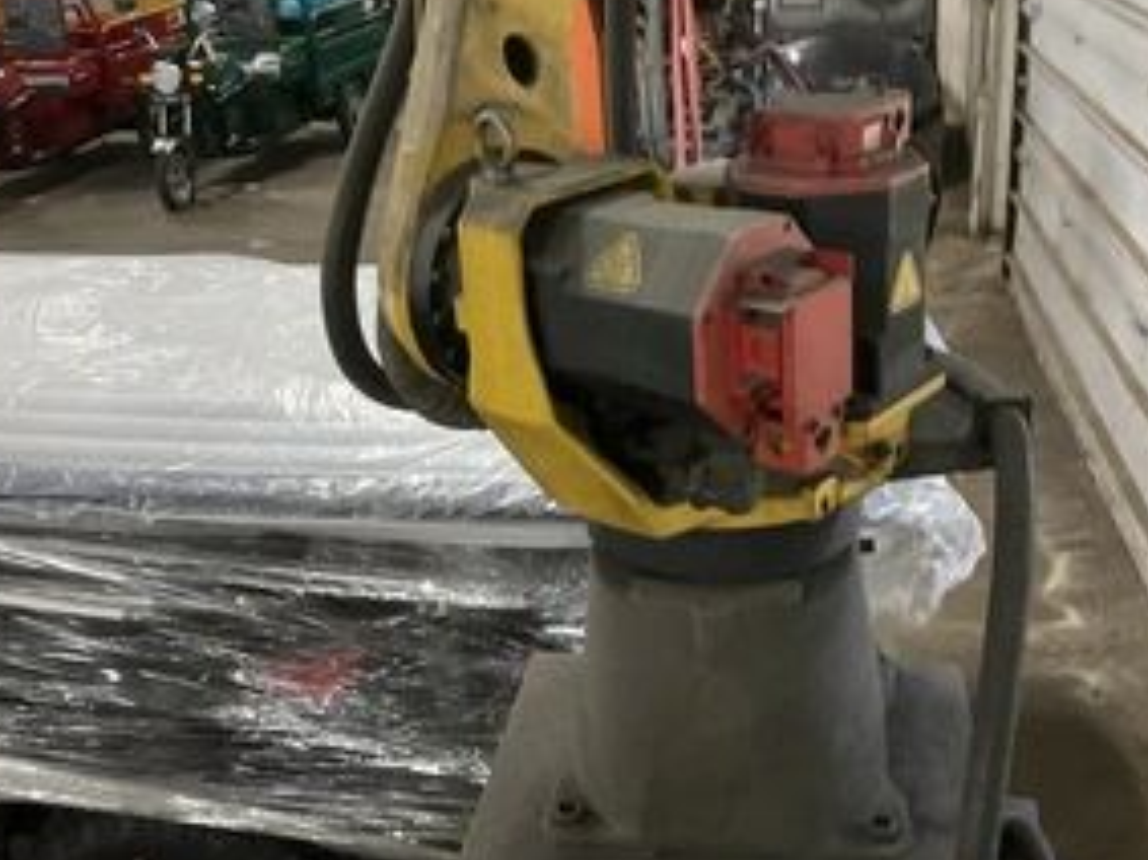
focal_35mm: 41
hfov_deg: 45.8
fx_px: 1359
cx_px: 621
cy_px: 349
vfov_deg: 35.0
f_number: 1.8
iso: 200
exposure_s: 1/60
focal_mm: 3
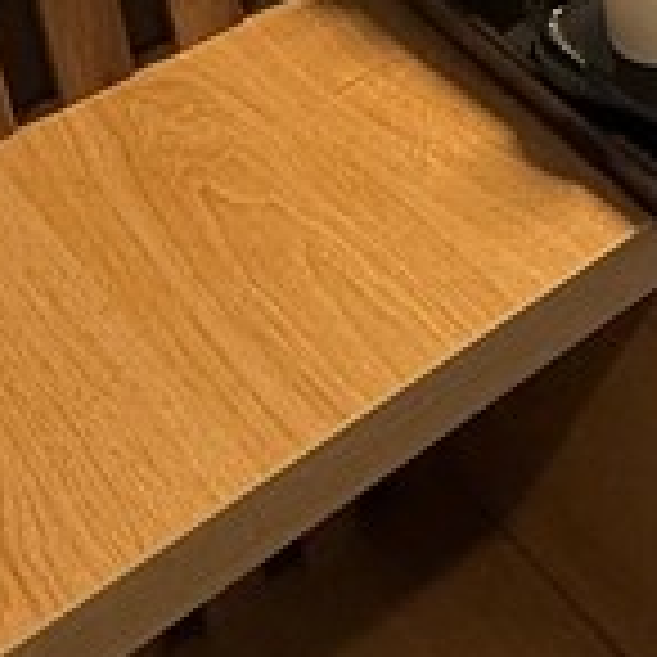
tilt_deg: -16.1
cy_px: -657
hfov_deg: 15.5
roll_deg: +0.3
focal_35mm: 87
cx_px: 1346
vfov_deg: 15.7
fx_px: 1868
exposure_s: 1/100
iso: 320
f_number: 2.2
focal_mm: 2.22
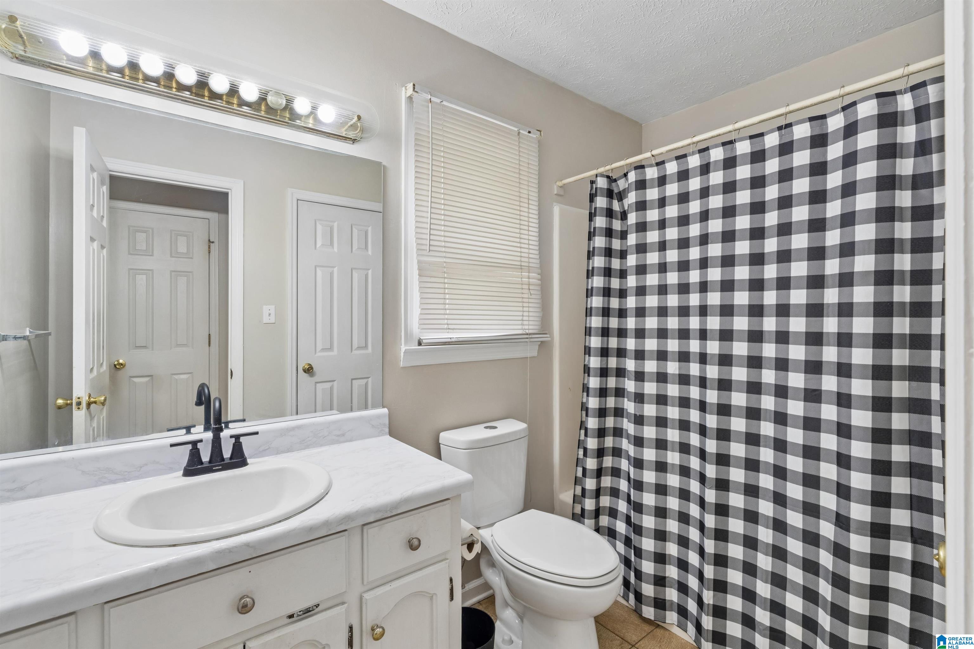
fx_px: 433
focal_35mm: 16
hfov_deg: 96.7
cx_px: 487
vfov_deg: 73.7
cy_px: 324
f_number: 13
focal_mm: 16
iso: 400
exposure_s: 1/1.25
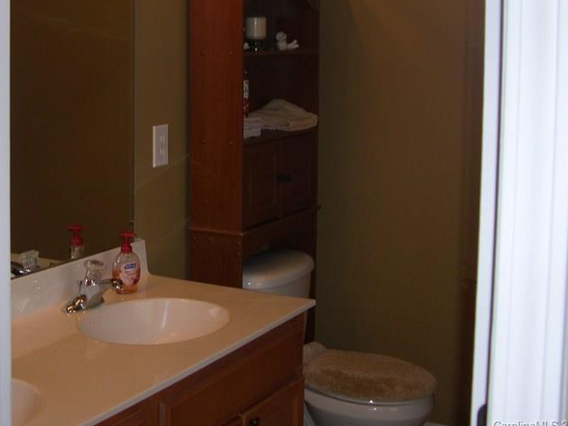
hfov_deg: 31.6
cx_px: 144
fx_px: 984
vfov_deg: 24.1
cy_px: 96
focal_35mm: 60
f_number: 2.8
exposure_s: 1/60
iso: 100
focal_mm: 8
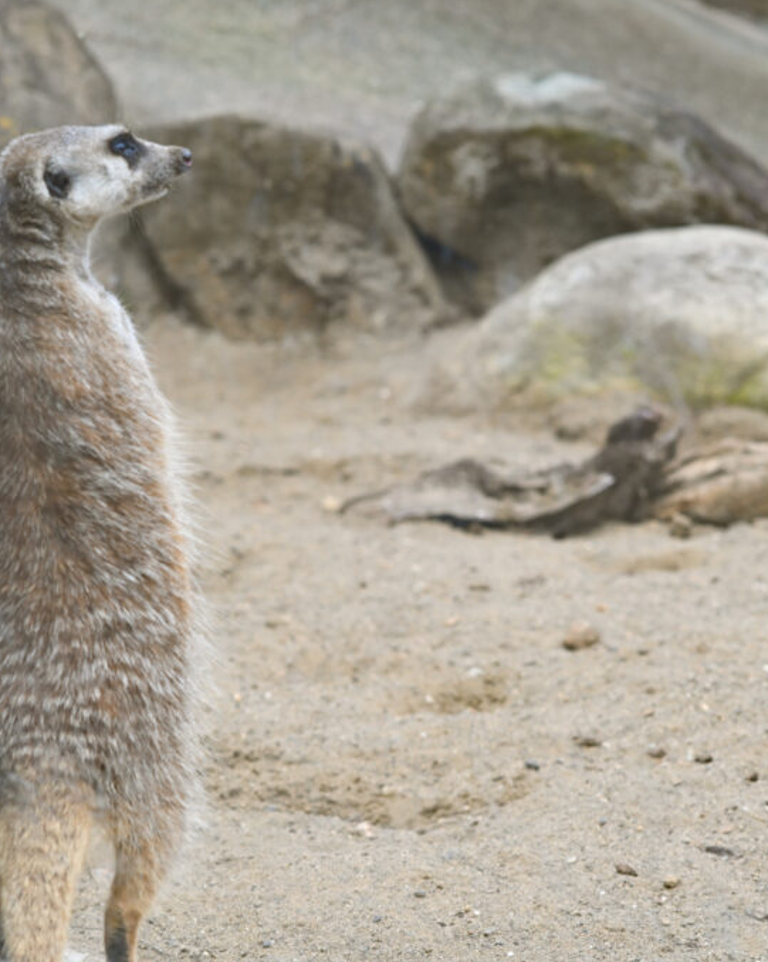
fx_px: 4236
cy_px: 480
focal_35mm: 149
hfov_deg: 10.4
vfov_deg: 12.9
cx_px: 433
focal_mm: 105
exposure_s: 1/125
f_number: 2.5
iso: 110
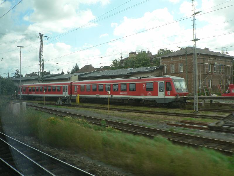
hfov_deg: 51.4
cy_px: 88
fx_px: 243
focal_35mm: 36
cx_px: 117
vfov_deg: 39.7
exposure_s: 1/160
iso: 80
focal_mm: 6
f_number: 4
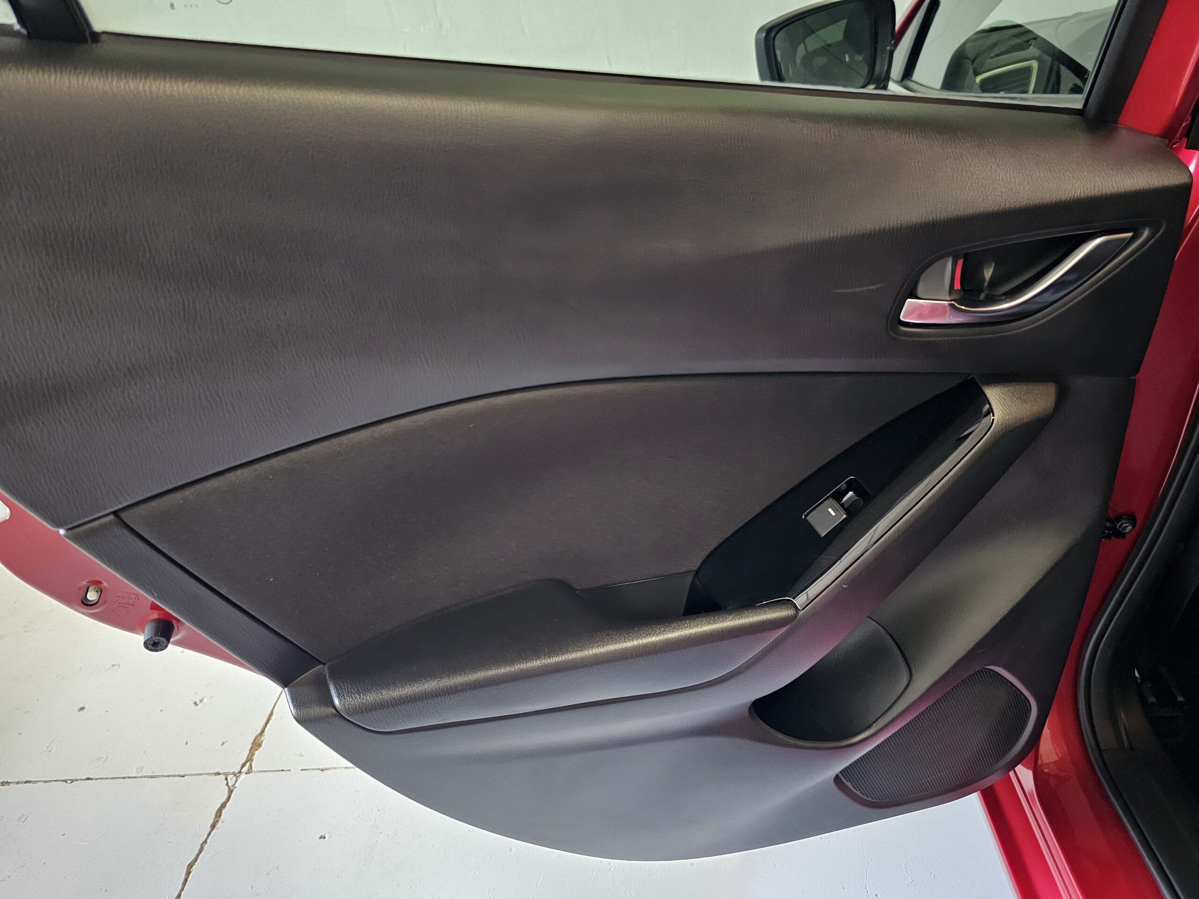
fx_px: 797
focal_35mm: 23
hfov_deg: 73.9
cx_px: 600
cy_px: 450
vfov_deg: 58.9
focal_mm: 6.3
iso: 1000
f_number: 1.7
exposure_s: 1/24
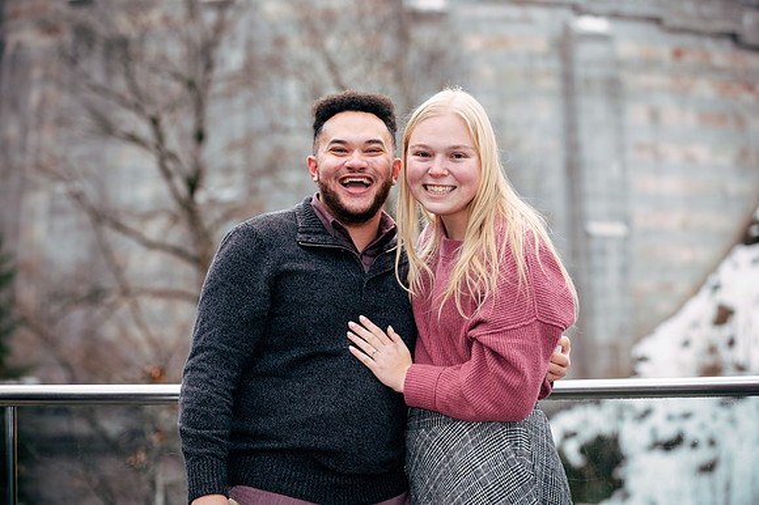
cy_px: 252
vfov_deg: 12.4
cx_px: 380
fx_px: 2318
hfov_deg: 18.6
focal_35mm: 110
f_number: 5
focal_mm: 110
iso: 250
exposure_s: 1/400
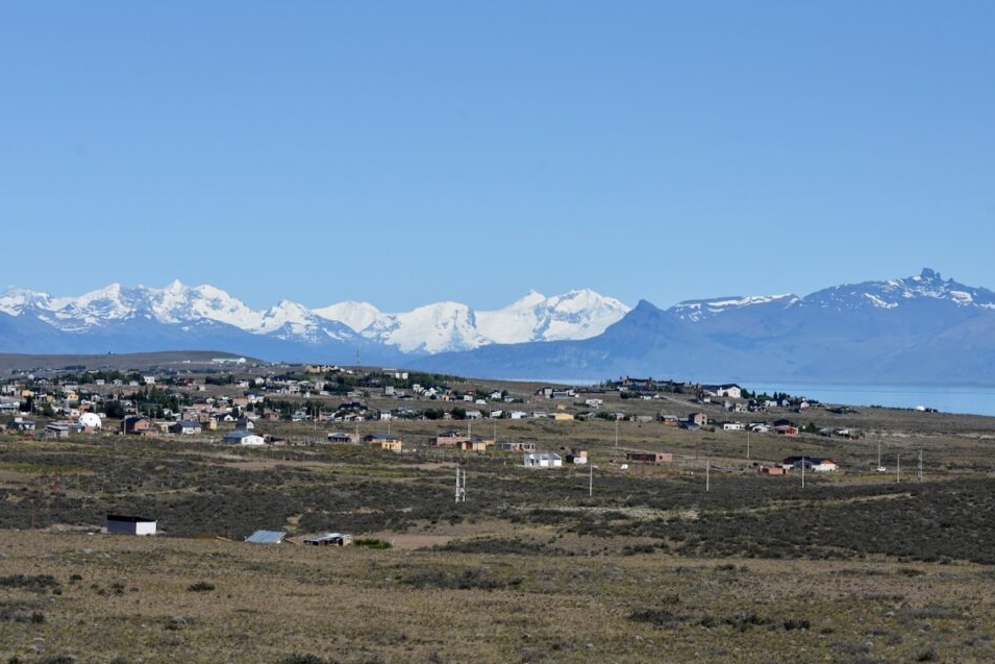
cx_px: 511
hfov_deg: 17.3
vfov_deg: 11.6
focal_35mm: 118
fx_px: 3262
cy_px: 331
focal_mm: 110
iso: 250
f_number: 9
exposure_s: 1/1600
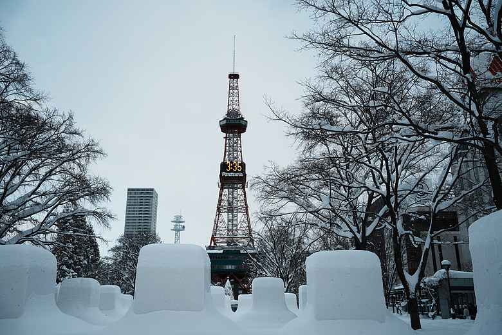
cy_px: 168
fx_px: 464
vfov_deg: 39.6
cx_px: 251
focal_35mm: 33
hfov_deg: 56.8
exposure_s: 1/1250
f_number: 2.8
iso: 125
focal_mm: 33.3
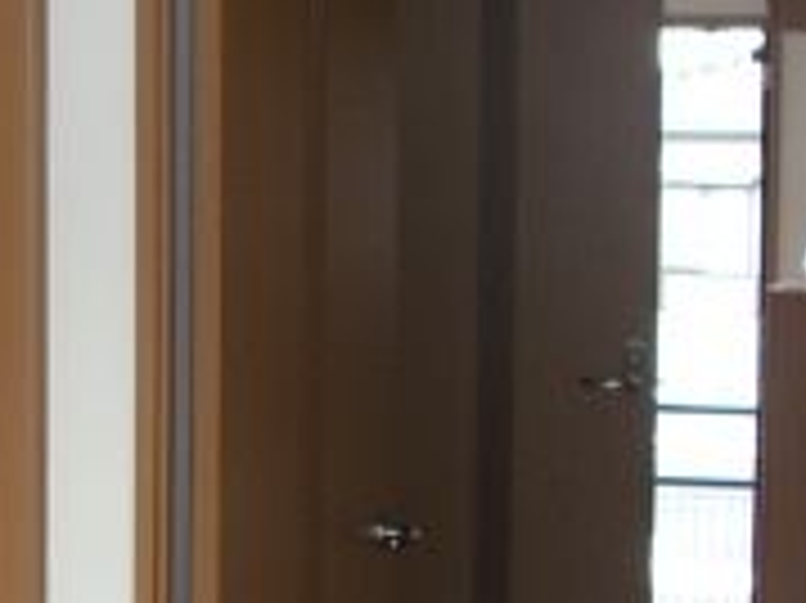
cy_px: 414
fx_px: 3165
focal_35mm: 136
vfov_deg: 10.9
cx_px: 45
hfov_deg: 14.3
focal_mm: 6.2
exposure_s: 1/60
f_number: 2.7
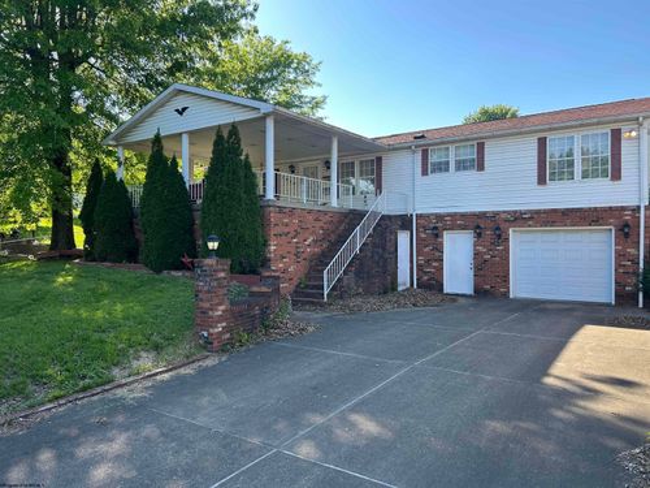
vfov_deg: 53.1
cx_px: 325
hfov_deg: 67.3
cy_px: 244
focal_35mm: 26
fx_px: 488
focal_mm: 5.7
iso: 50
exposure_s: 1/723
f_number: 1.5
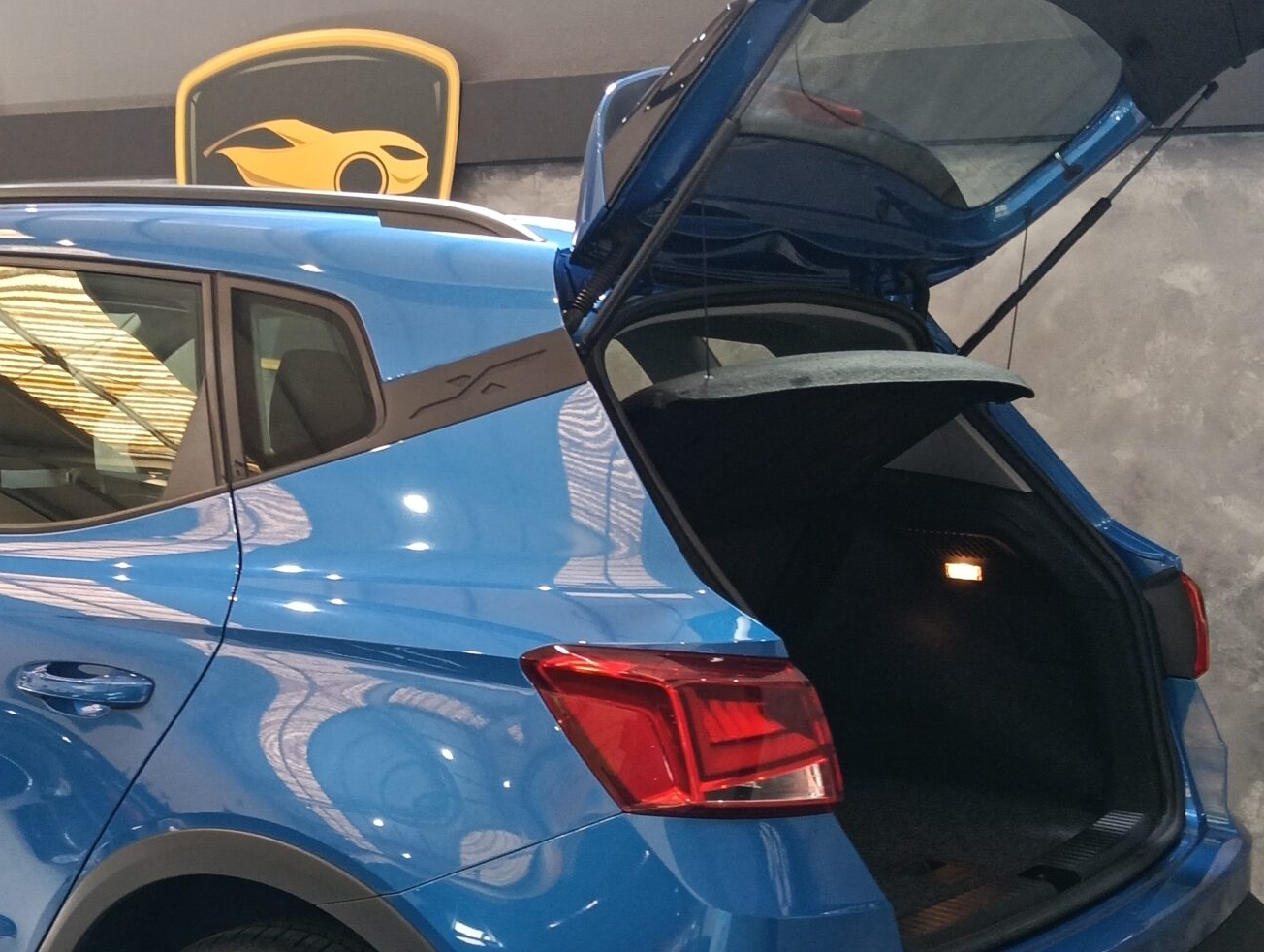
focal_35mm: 53
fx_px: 1938
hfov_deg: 35.6
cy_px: 564
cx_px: 382
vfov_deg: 27.5
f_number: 16
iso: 250
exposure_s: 1/33.3
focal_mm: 3.98
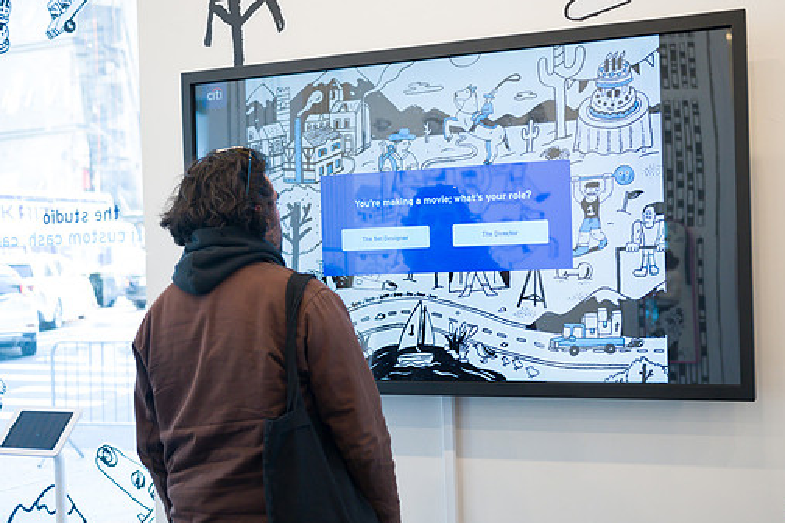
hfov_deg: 42.6
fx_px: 1003
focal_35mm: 46
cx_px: 450
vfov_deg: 29.2
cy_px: 286
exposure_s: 1/200
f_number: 3.5
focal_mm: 40
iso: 1600
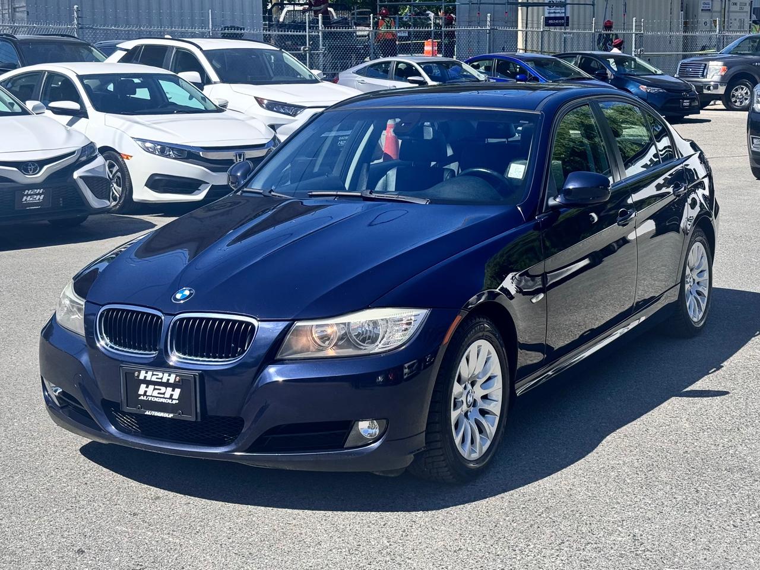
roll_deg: +0.4
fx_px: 1054
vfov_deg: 30.3
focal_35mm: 48
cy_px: 285
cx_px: 380
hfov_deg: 39.7
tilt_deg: -9.8
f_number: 1.78
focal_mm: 6.76
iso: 64
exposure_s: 1/1597
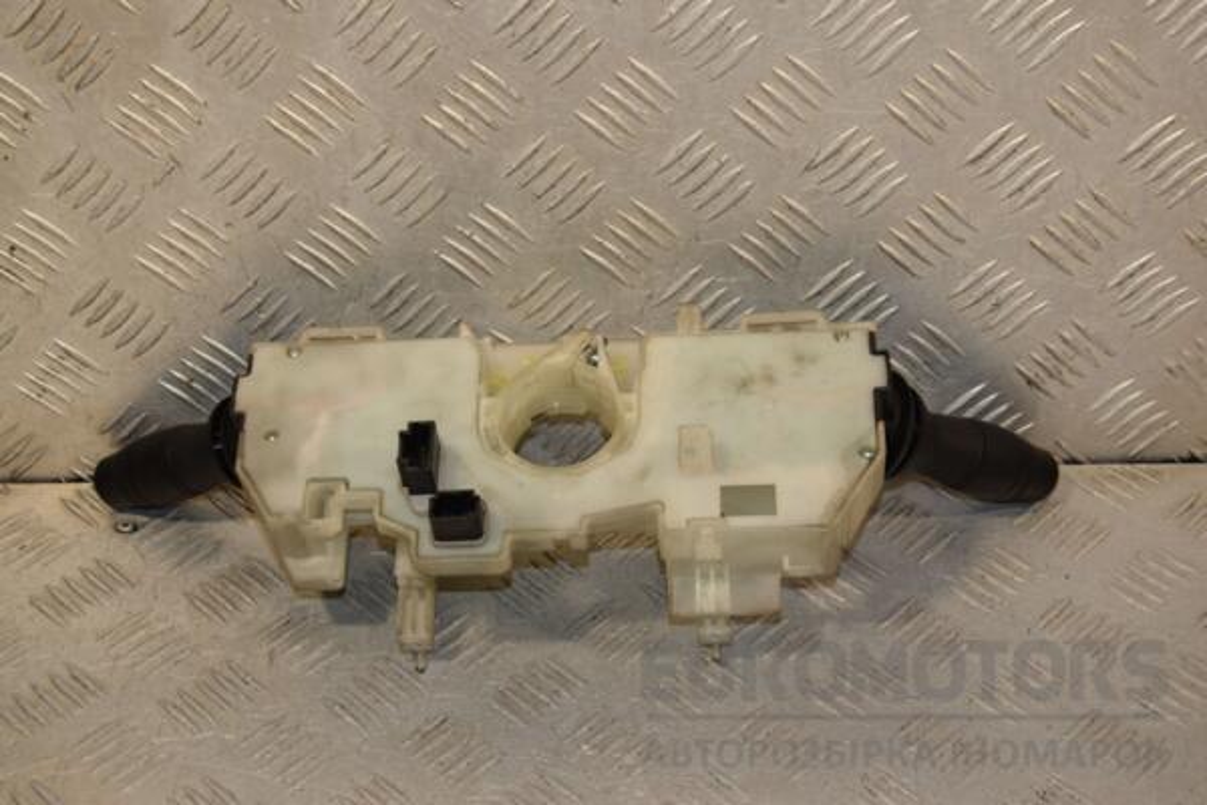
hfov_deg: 29.9
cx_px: 604
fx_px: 2263
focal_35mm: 68
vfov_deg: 20.2
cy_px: 402
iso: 800
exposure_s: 1/200
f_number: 8
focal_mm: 45
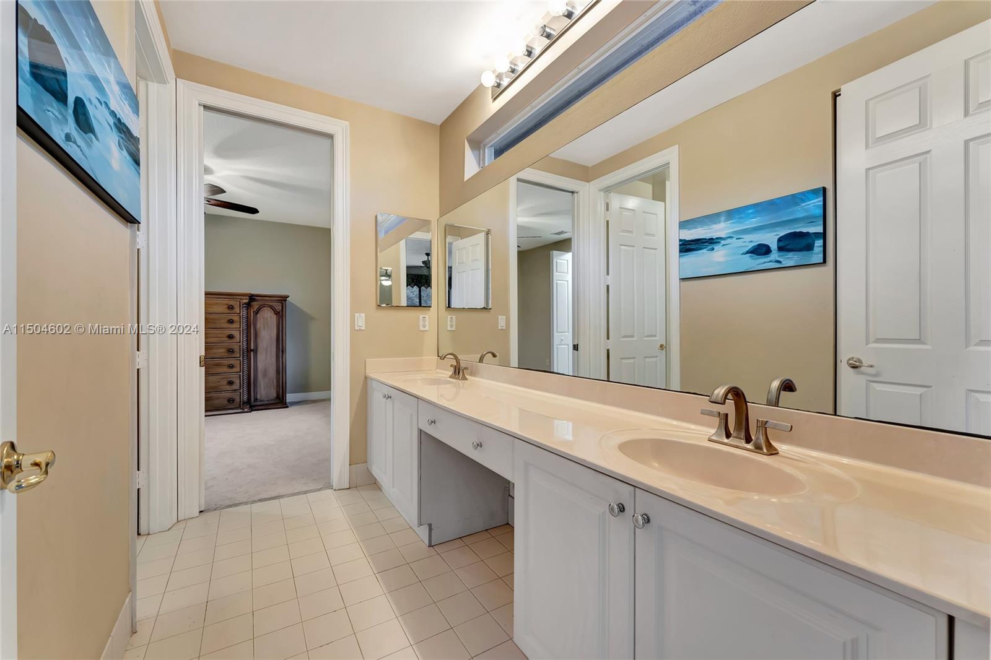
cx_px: 496
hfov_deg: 104.3
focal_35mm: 14
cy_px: 330
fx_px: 385
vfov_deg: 81.2
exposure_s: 1/1.67
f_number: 8
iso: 400
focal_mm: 14
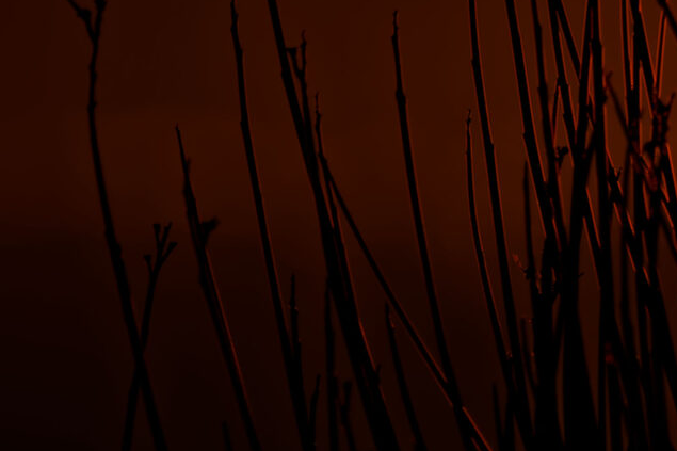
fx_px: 56850
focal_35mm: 3024
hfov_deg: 0.7
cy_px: 34
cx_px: 512
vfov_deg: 0.5
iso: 100
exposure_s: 1/1000
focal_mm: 500
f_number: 13
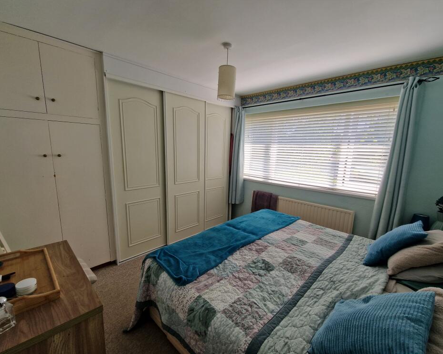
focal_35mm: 14
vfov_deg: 87.9
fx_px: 184
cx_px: 221
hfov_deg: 100.7
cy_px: 182
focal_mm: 2.2
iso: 50
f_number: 2.2
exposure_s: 1/220
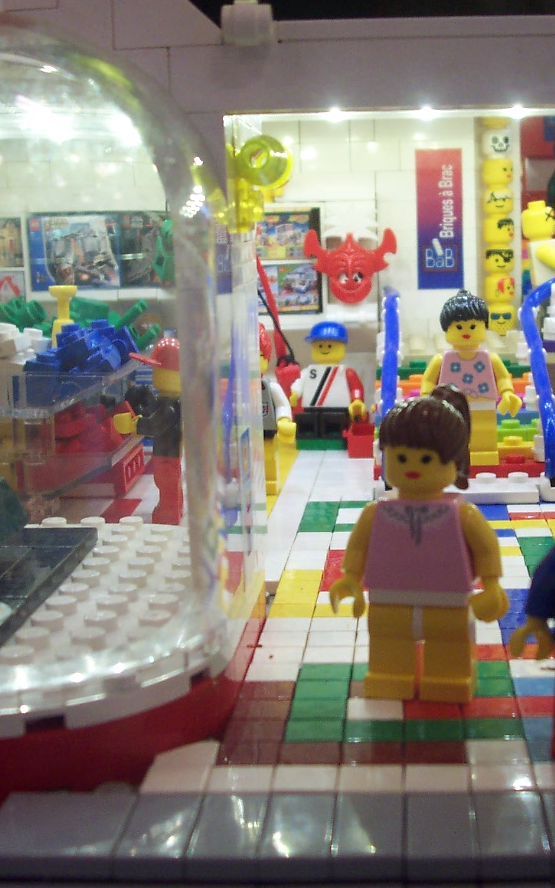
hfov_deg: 24.3
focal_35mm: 53
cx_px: 381
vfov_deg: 38.2
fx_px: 1283
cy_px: 448
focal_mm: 5.6
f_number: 2.8
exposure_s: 1/30
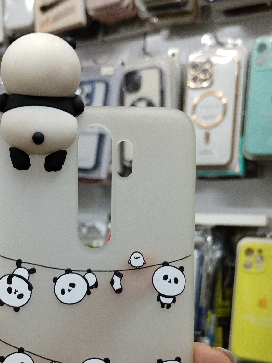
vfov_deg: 34.5
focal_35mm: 55
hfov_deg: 26.5
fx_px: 576
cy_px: 251
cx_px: 111
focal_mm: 4.7
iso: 160
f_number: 1.8
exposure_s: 1/50
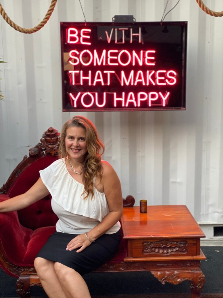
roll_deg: -0.5
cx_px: 112
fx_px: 447
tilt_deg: -8.6
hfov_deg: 28.0
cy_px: 149
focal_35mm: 52
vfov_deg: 36.8
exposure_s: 1/120
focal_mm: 6
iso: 200
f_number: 2
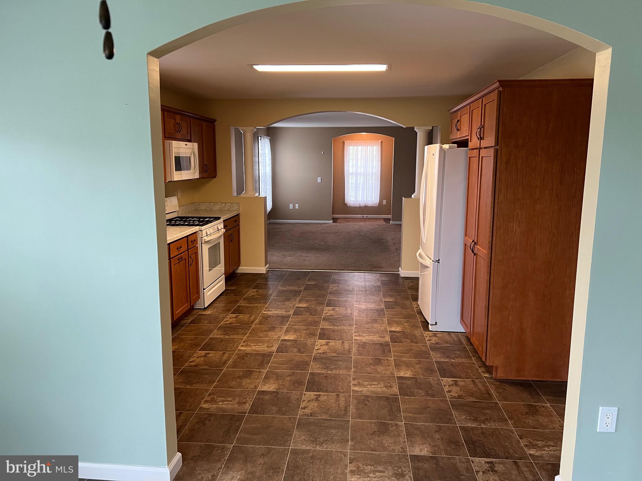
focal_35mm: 26
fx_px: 482
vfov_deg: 53.1
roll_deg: +0.5
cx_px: 321
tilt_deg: -8.8
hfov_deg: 67.3
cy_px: 240
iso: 100
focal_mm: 5.7
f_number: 1.5
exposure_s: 1/60
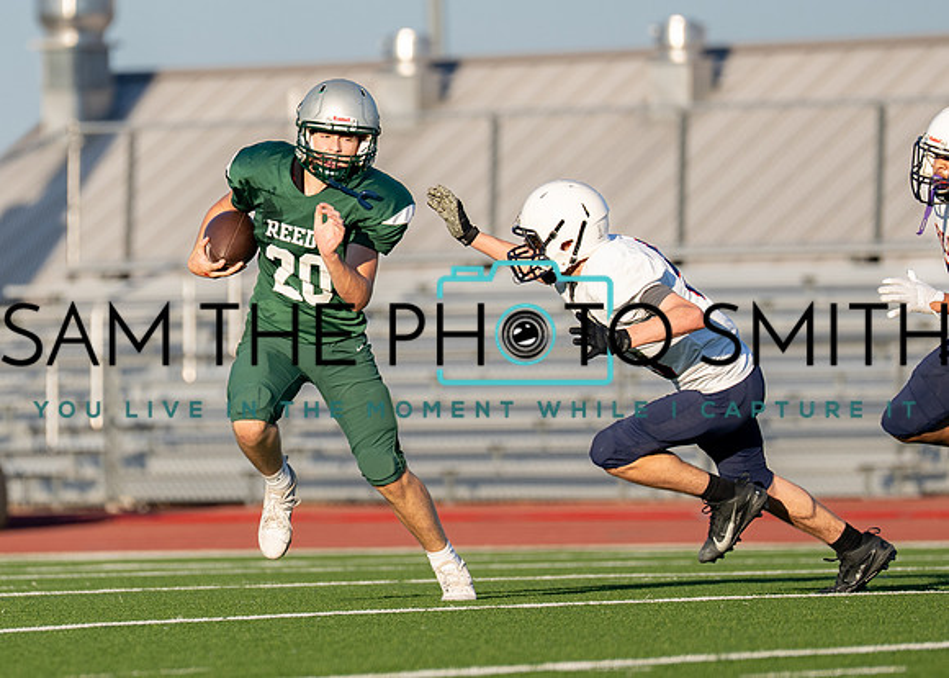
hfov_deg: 4.5
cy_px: 293
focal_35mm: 447
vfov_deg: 3.2
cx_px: 285
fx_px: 12051
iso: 200
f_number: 2.8
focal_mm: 200
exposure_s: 1/2500
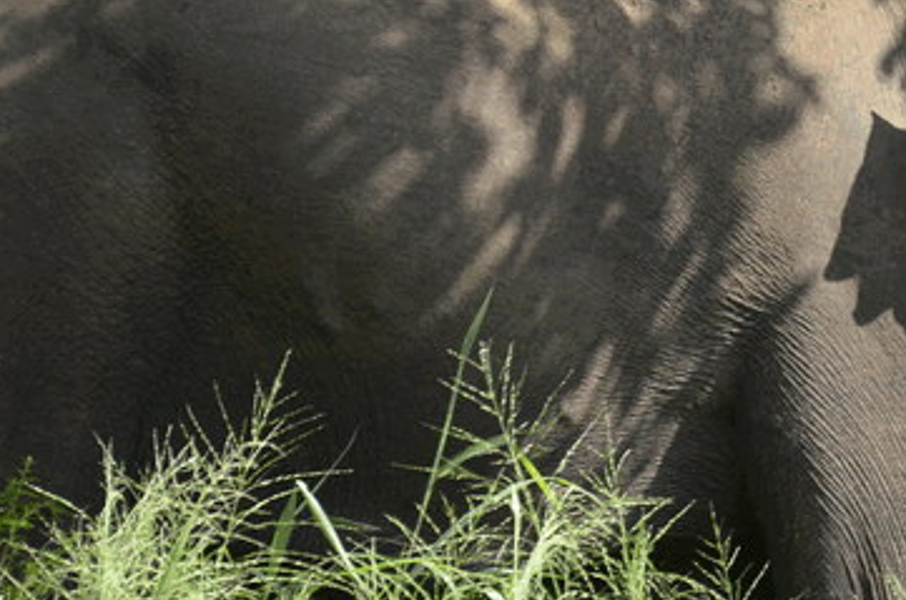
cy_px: 379
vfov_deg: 3.5
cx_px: 821
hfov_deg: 5.3
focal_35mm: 392
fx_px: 9850
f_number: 5.6
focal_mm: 105
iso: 250
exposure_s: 1/400
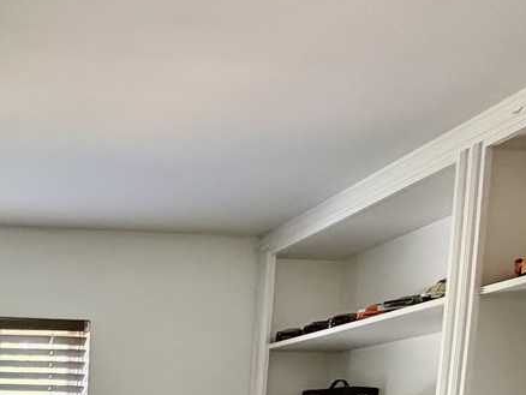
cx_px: -77
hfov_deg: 34.5
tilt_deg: -6.4
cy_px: 519
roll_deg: -0.8
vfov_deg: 26.5
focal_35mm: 46
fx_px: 699
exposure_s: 1/67
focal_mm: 2.22
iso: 320
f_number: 2.2
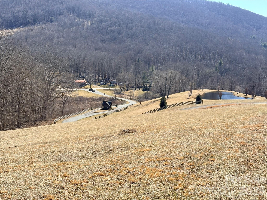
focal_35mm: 52
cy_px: 100
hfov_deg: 36.8
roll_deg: +0.2
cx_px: 134
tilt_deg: -5.9
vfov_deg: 28.0
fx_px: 401
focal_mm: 5.96
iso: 32
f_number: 1.6
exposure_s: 1/2451
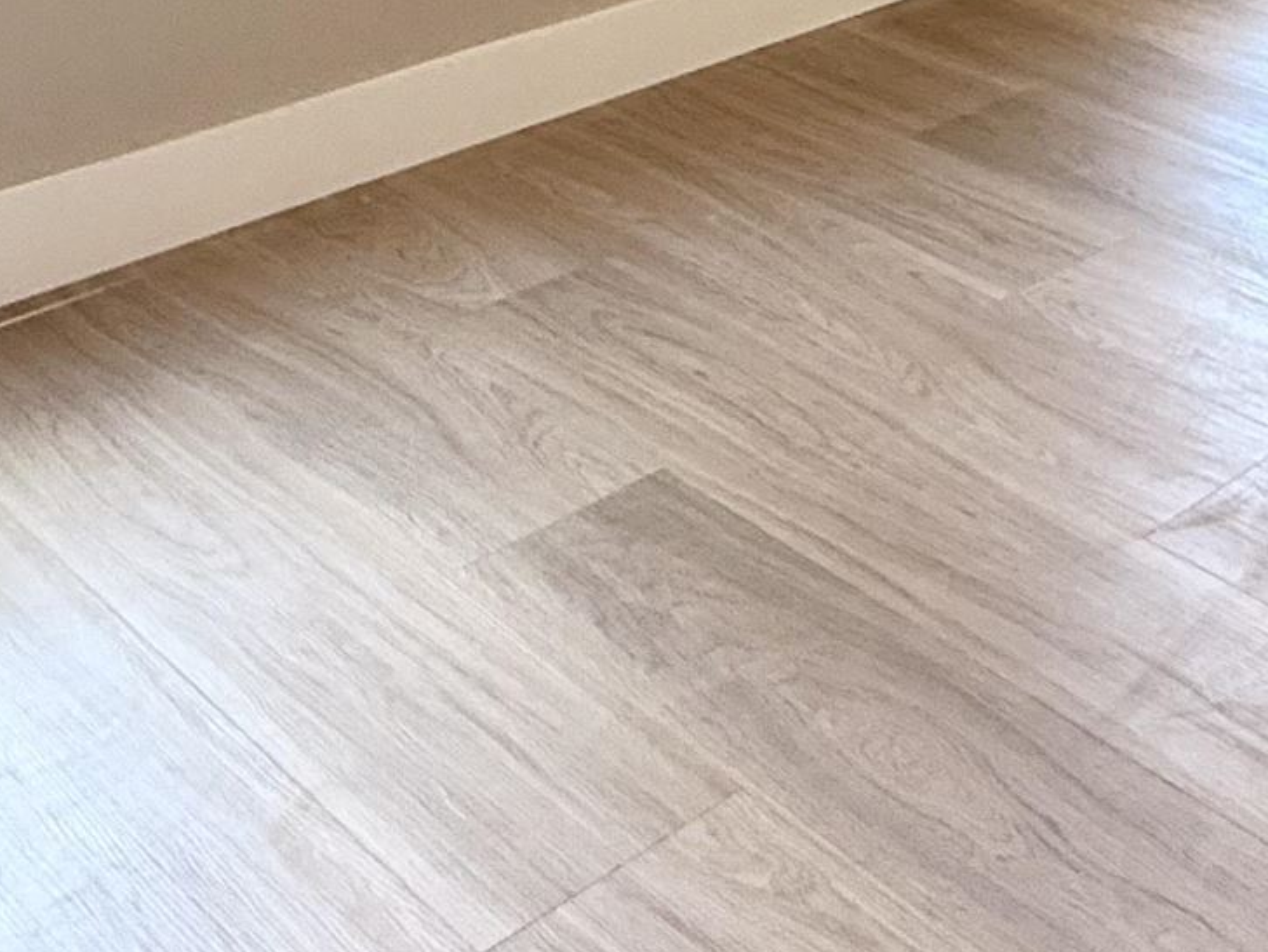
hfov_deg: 27.0
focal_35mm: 59
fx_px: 2162
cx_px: 1685
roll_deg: -0.5
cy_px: -571
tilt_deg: -5.4
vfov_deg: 20.4
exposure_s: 1/99
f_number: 2.2
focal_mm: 2.22
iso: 160
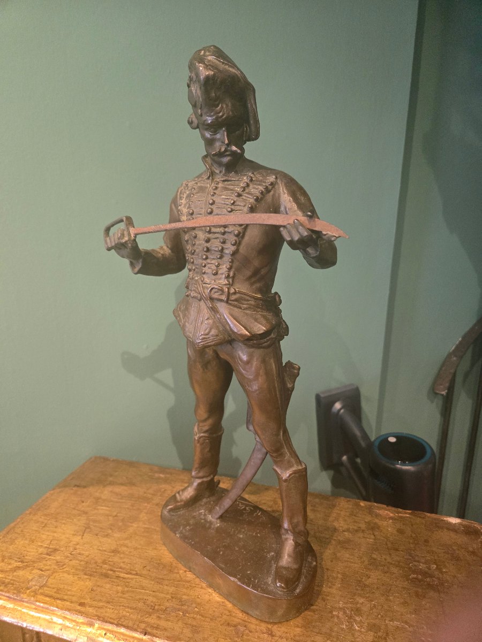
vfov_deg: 73.9
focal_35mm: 23
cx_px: 241
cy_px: 321
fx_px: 427
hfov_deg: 58.9
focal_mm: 5.4
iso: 1250
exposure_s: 1/100
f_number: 1.8
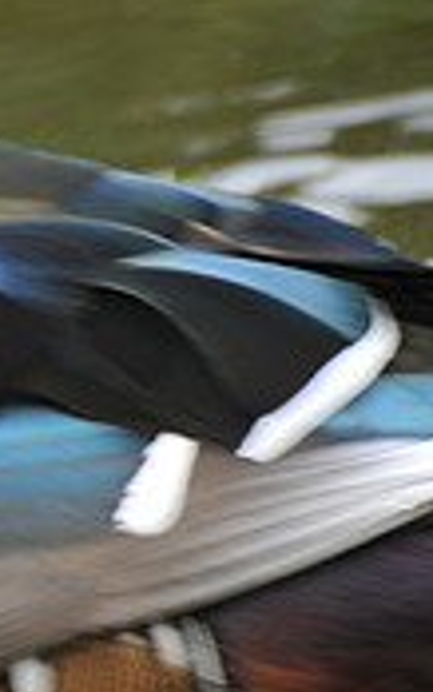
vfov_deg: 1.4
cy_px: 352
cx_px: -278
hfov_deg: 0.9
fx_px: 28822
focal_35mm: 1529
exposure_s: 1/80
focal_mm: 300
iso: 200
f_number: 5.6
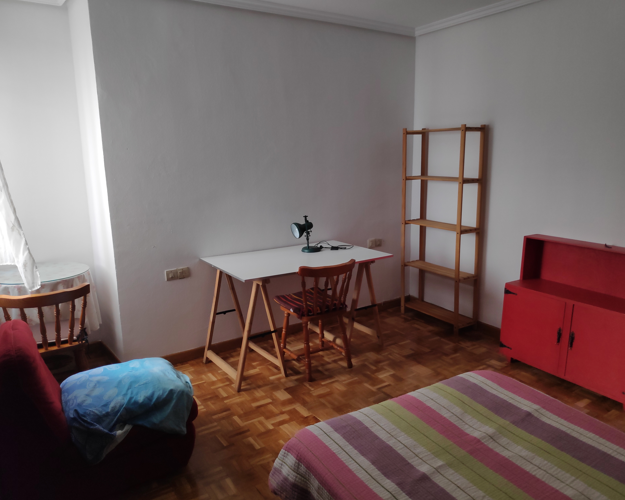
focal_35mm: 21
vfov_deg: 65.5
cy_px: 251
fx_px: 388
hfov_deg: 77.5
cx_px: 333
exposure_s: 1/100
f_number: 1.9
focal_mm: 3.94
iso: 295
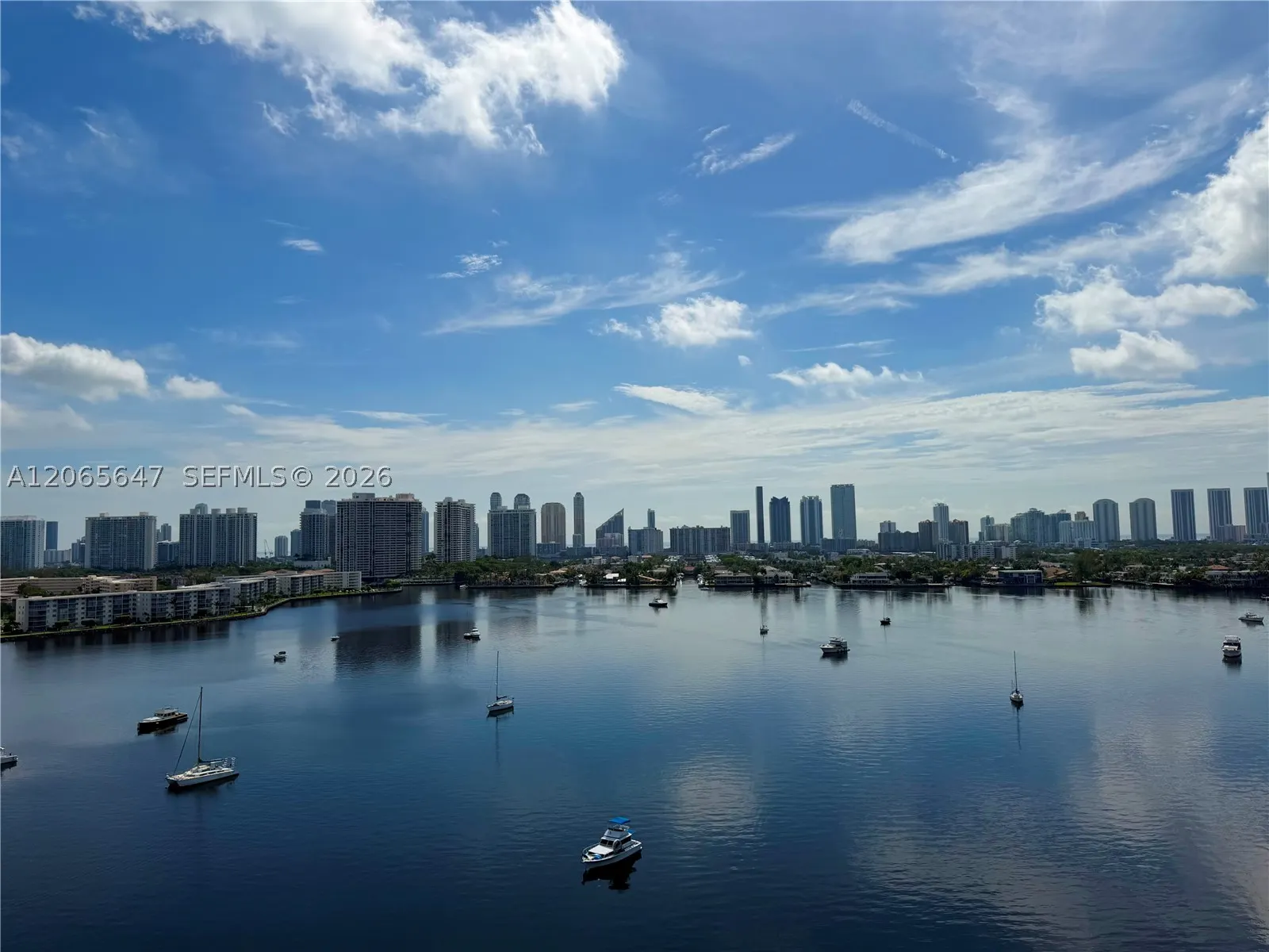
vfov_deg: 56.8
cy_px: 476
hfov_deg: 71.6
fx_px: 880
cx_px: 634
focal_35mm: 24
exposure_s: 1/17544
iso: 80
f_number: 1.78
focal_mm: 6.76
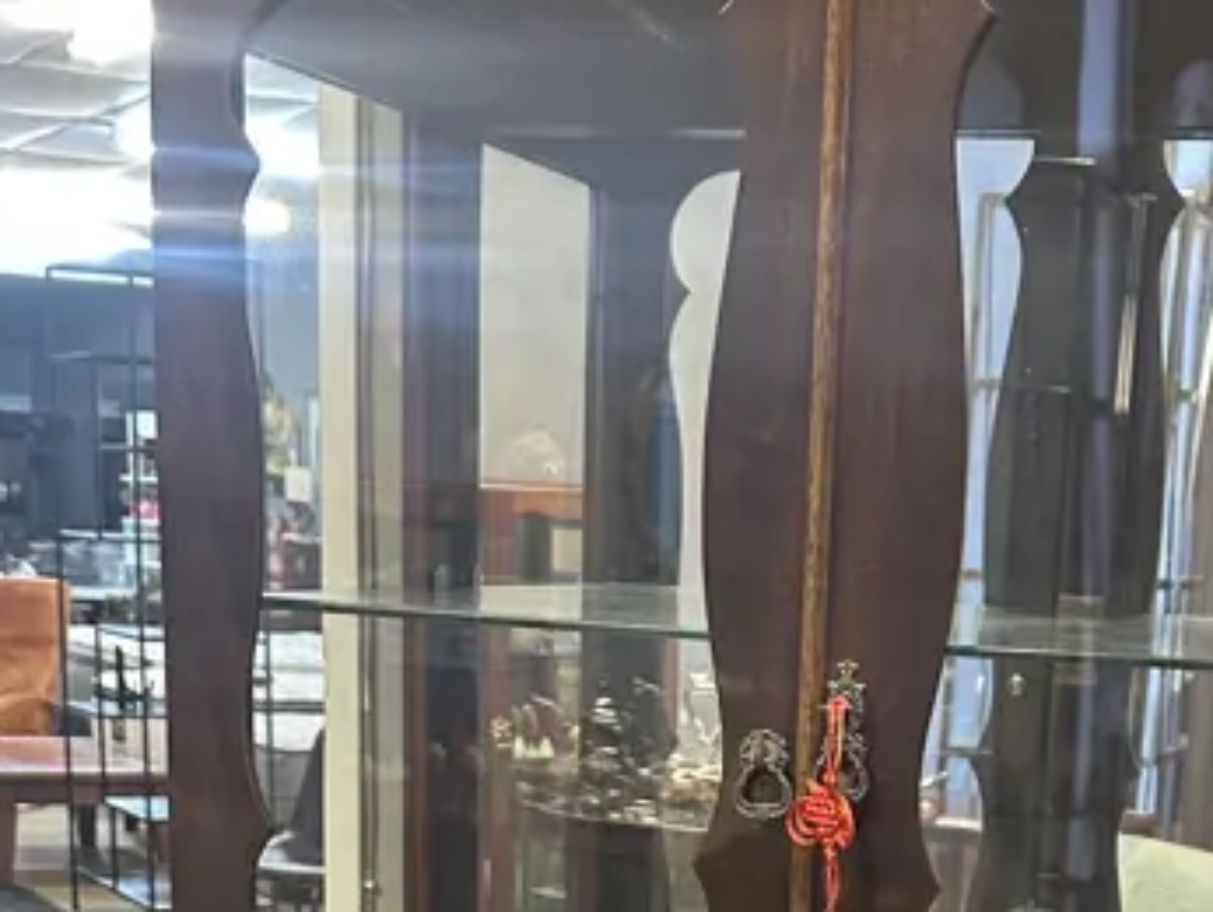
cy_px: 1179
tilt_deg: -13.4
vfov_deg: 19.2
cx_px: 806
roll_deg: -3.3
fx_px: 2490
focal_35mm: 71
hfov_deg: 27.2
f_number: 1.78
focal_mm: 6.86
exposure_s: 1/50
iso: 320
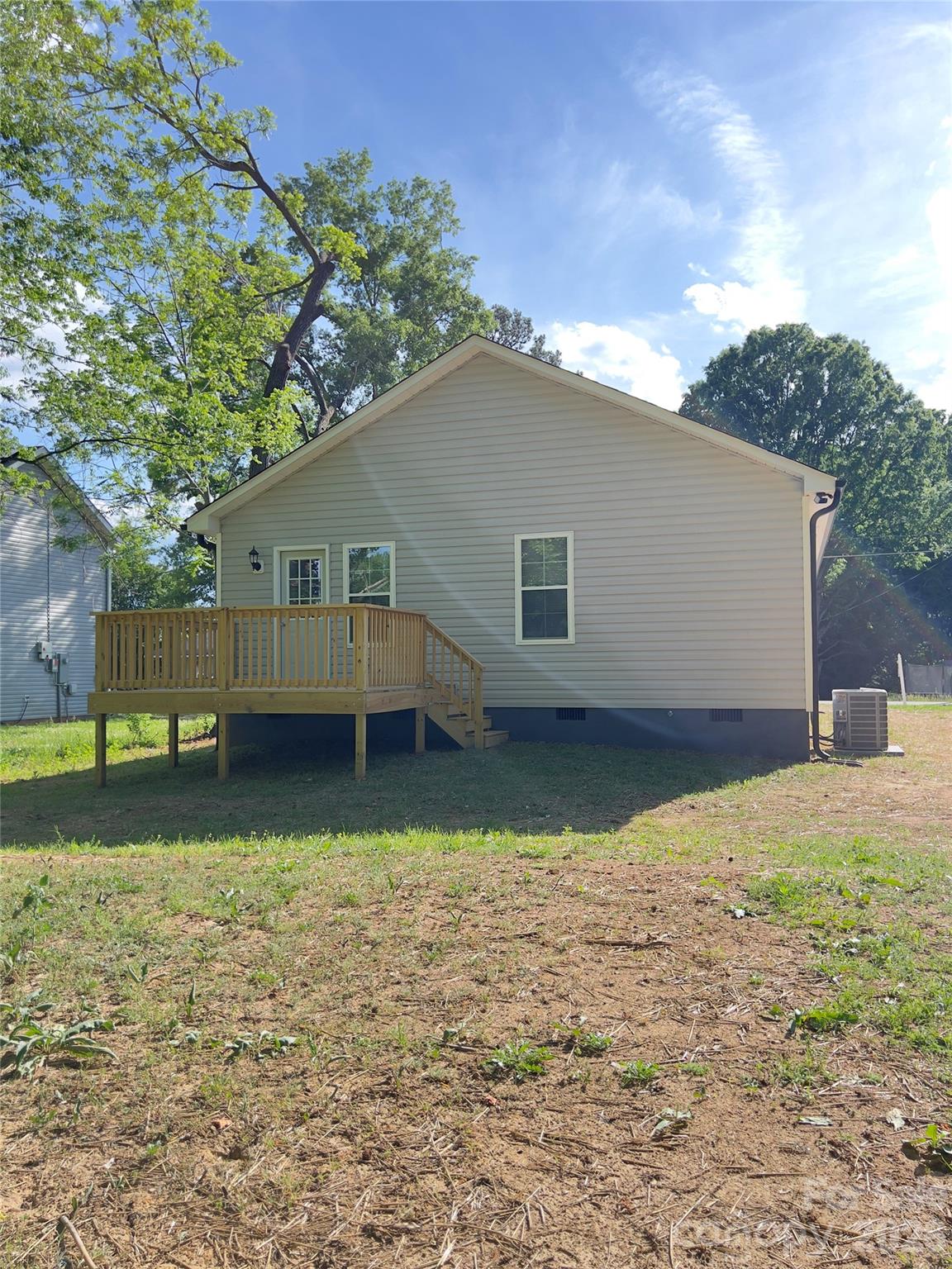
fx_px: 953
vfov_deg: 67.3
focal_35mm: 26
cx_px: 476
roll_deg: +0.9
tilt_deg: +2.6
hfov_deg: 53.1
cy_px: 634
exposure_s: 1/1029
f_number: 1.5
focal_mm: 5.7
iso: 50
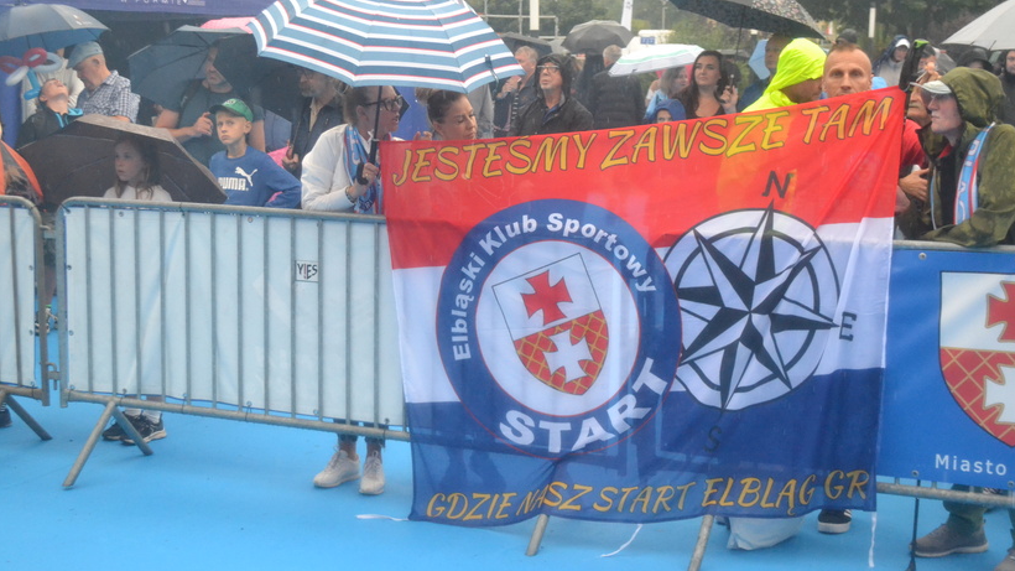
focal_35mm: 59
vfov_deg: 20.4
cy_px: 232
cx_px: 517
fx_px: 1588
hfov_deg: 35.5
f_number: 5
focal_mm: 36
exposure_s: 1/400
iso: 3200
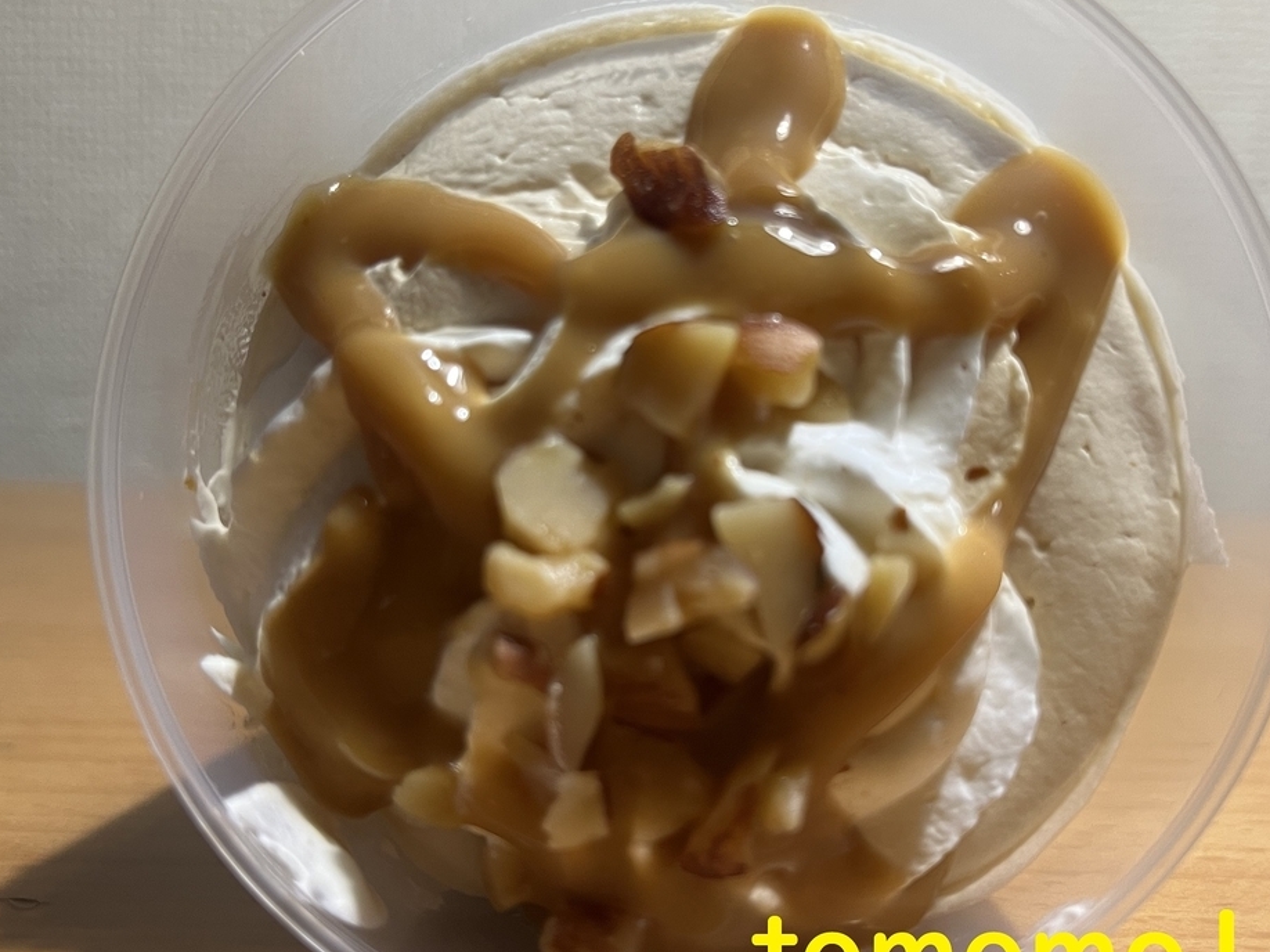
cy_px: 468
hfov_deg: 53.9
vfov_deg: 41.8
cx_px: 690
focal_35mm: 34
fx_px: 1247
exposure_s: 1/50
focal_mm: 5.1
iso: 100
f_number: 1.6
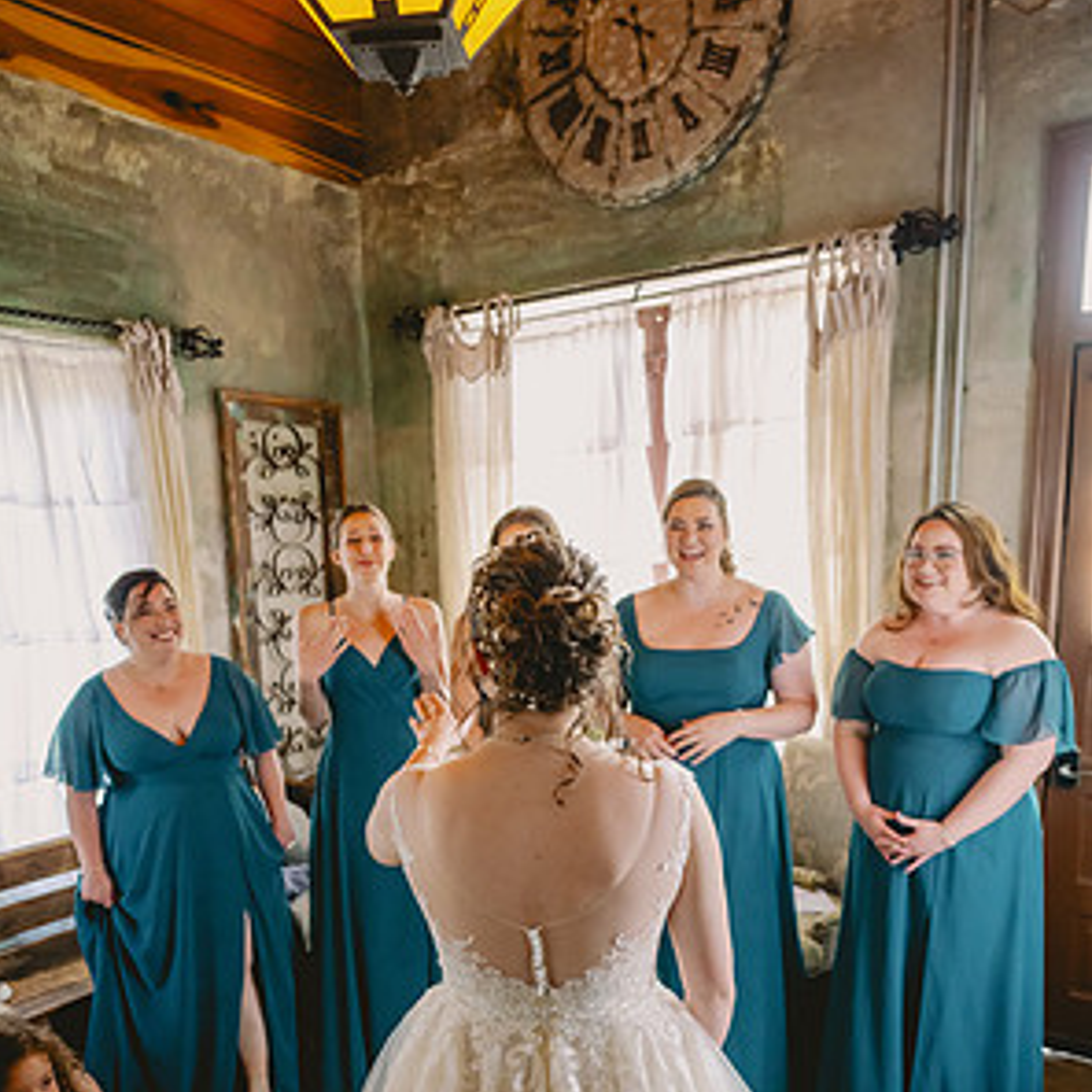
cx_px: 542
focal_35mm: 31
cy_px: 804
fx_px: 1106
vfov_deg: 50.6
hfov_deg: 52.5
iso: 3200
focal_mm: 24
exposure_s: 1/250
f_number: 3.5
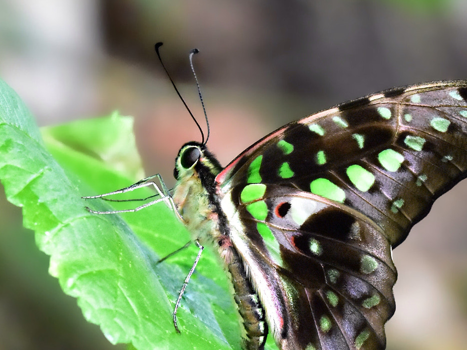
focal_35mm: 259
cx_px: 256
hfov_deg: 7.7
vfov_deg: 5.7
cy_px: 220
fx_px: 3492
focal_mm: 105
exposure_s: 1/160
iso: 14400
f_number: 13
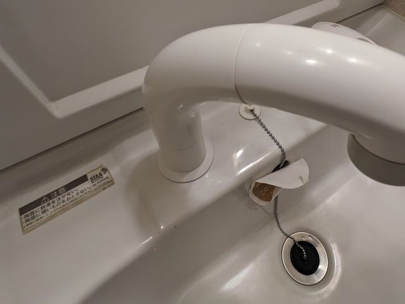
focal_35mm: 21
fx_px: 246
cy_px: 109
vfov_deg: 62.4
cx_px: 242
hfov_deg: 78.1
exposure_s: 1/120
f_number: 2.2
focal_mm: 1.83
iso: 155
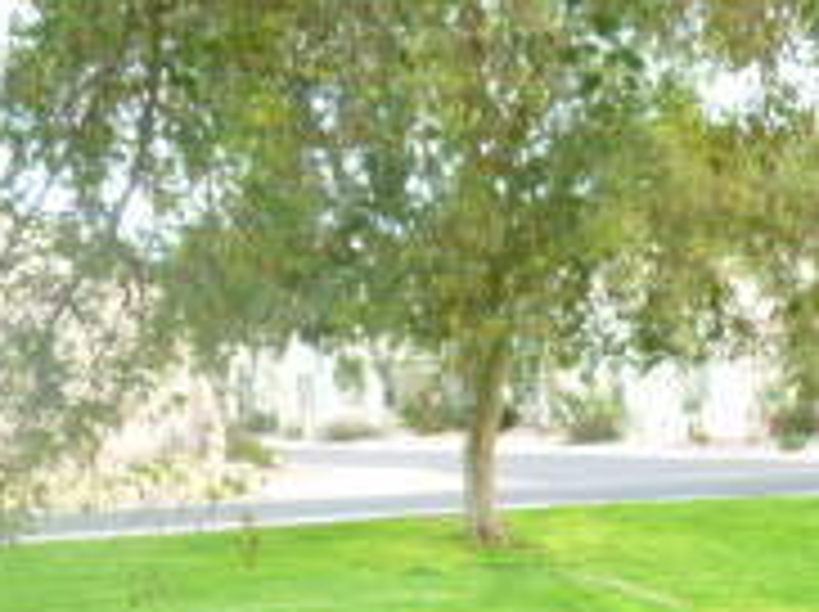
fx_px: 2079
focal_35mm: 88
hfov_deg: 21.9
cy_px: 968
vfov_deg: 15.3
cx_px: 693
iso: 100
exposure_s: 1/80
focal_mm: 4.5
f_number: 3.3
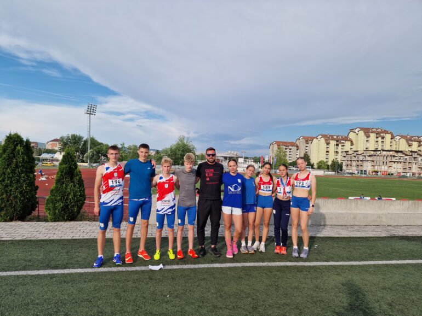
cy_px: 158
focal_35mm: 23
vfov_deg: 58.9
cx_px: 211
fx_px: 280
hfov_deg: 73.9
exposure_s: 1/1124
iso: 50
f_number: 1.8
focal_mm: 6.4
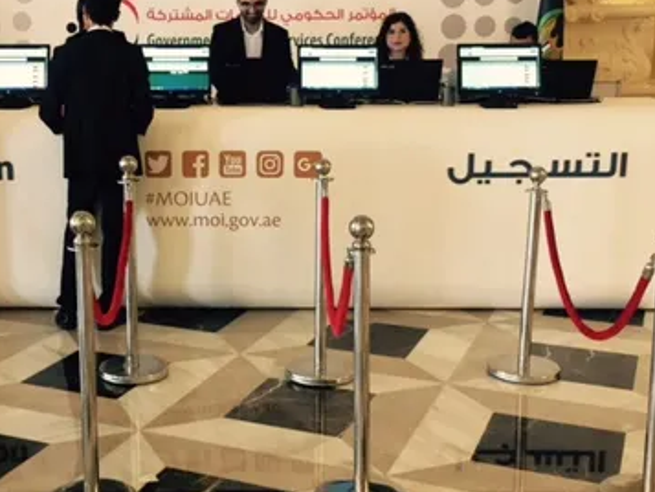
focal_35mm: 52
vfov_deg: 28.0
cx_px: 226
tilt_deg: -12.0
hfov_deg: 36.5
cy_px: 222
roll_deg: -1.4
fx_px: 984
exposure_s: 1/33
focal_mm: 4.15
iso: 160
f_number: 2.2
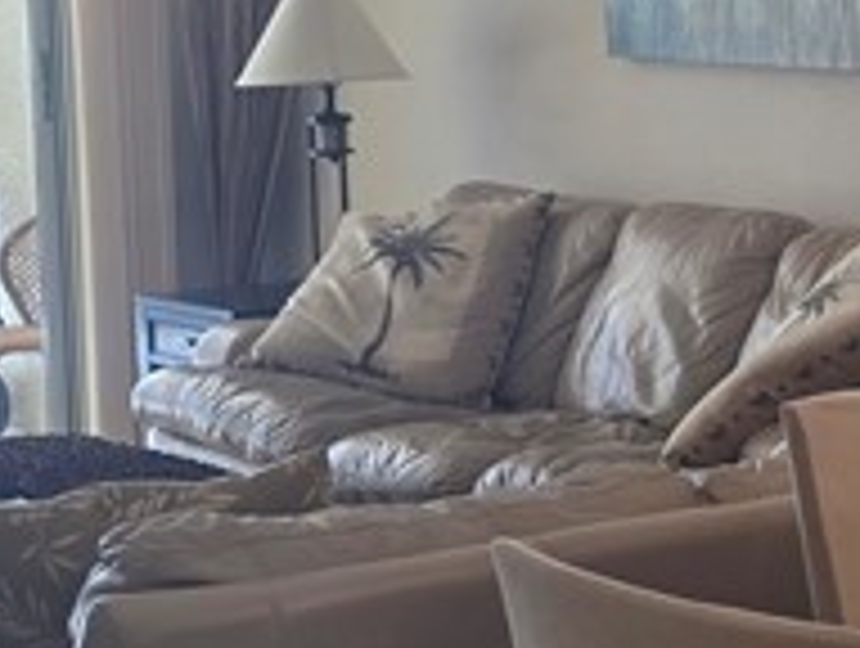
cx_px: 1063
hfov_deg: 15.4
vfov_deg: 12.1
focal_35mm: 123
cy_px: 320
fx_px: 3062
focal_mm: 6.3
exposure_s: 1/120
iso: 100
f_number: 1.7
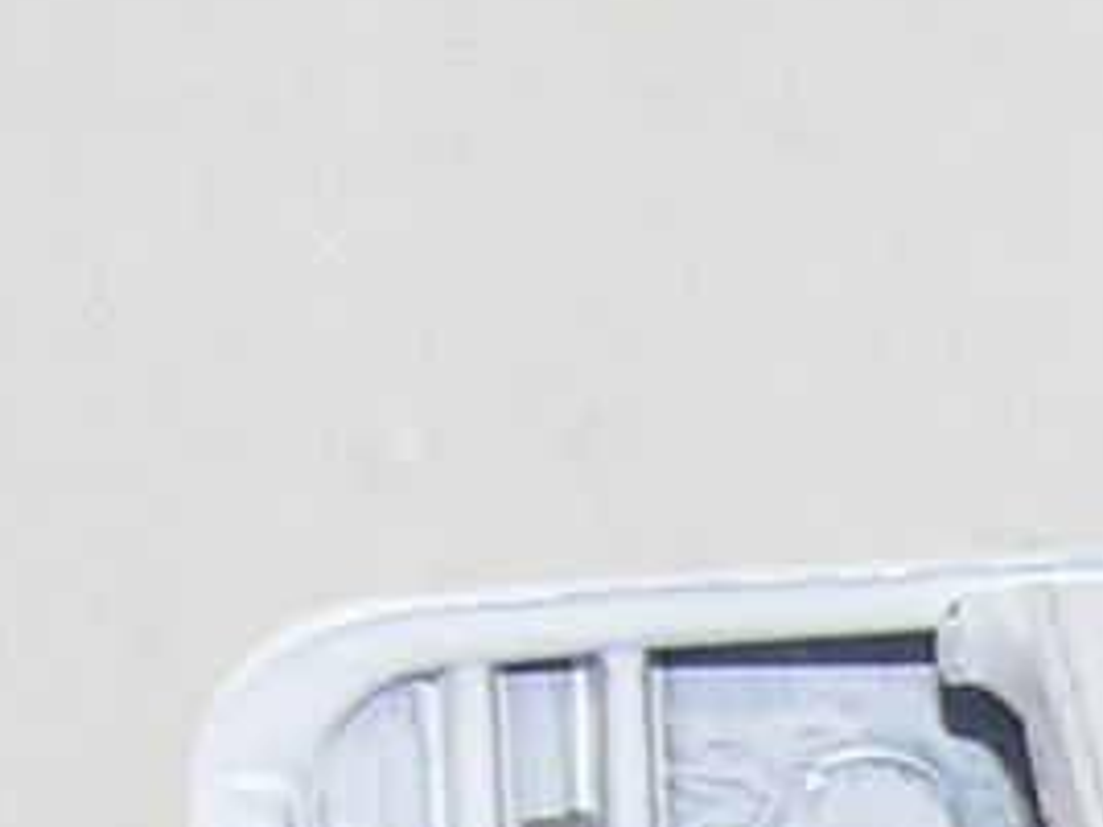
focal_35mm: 580
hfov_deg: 3.4
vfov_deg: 2.6
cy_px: 1448
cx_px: 1268
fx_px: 18481
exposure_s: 1/30
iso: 100
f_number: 4
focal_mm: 13.2
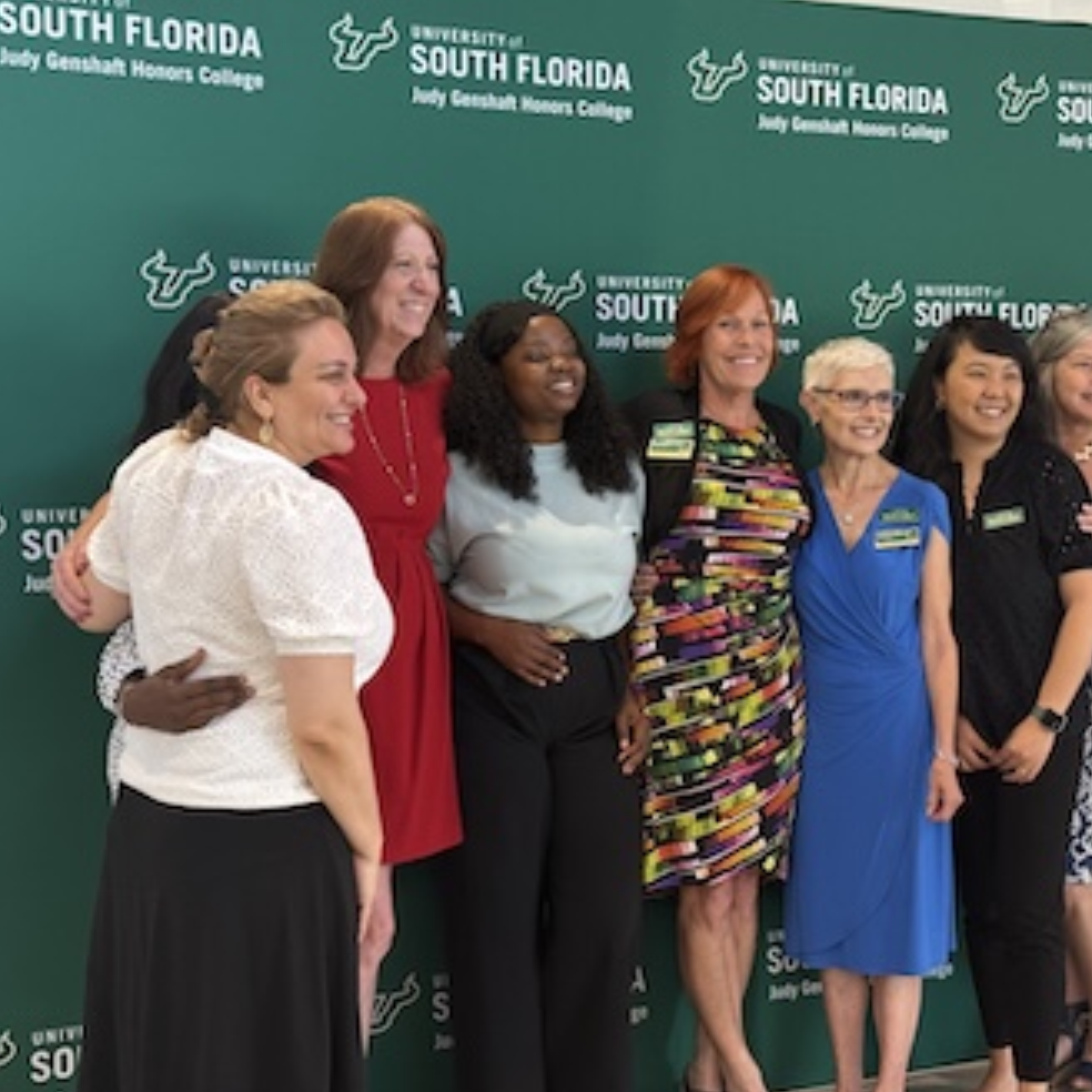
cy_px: 546
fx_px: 2034
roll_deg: +0.2
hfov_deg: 30.0
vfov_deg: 30.0
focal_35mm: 57
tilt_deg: -4.2
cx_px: 653
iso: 160
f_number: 1.78
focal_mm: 6.76
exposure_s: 1/60
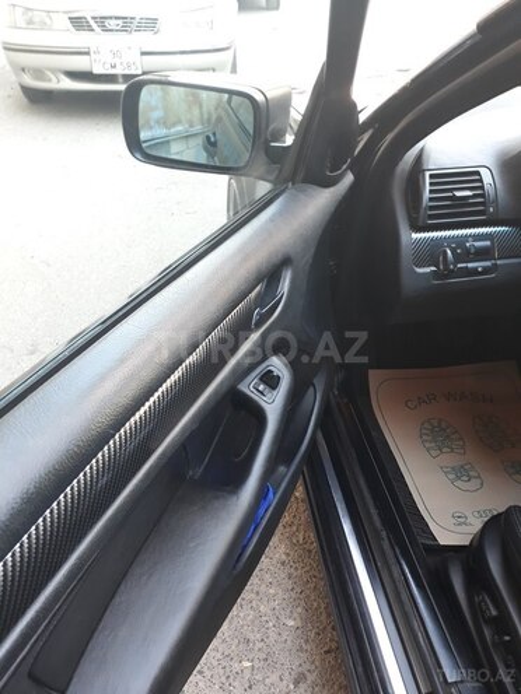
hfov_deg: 51.4
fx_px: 542
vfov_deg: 65.3
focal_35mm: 27
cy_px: 347
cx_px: 260
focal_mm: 3.6
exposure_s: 1/33
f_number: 1.9
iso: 125
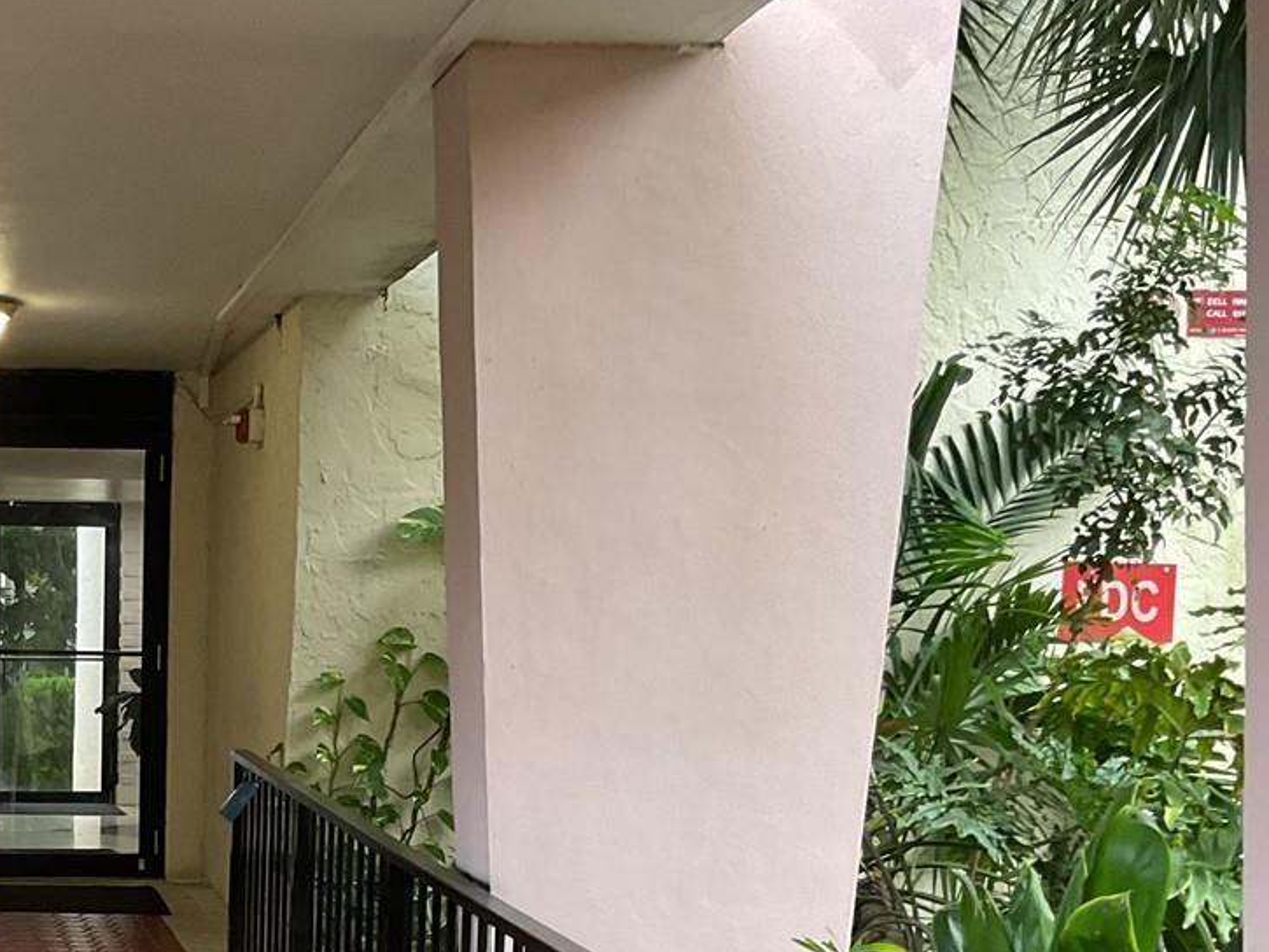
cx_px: 96
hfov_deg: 28.9
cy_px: 971
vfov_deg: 22.0
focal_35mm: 64
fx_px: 2347
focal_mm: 3
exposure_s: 1/60
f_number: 1.8
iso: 80
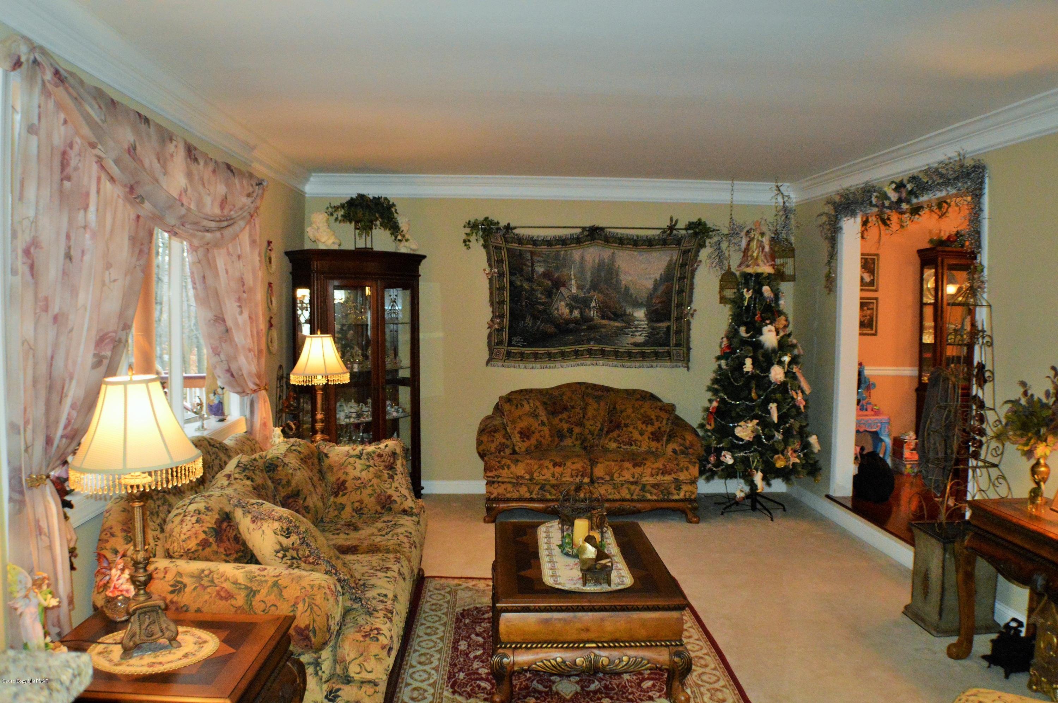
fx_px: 1145
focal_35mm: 39
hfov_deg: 49.6
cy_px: 352
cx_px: 529
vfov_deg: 34.1
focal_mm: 26
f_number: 4.2
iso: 3200
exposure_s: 1/100
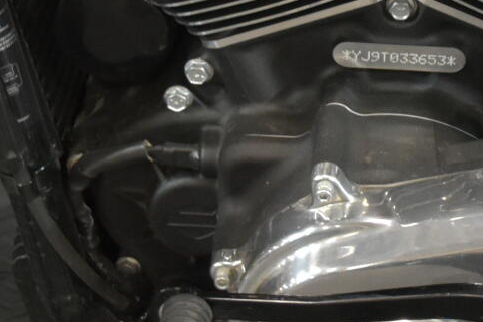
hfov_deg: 12.4
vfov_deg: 8.4
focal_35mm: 162
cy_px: -10
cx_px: 552
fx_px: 2173
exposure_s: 1/30
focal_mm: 26
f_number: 4.2
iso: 1600
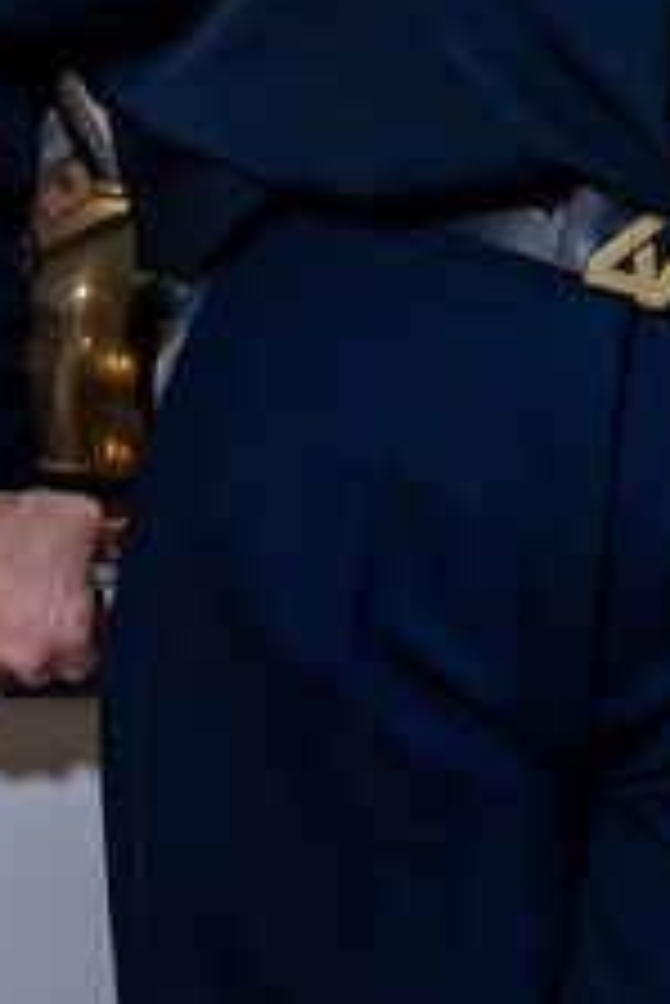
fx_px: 5546
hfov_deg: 6.9
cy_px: 374
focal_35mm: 199
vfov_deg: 10.3
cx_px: 517
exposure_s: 1/125
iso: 1000
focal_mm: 37
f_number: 4
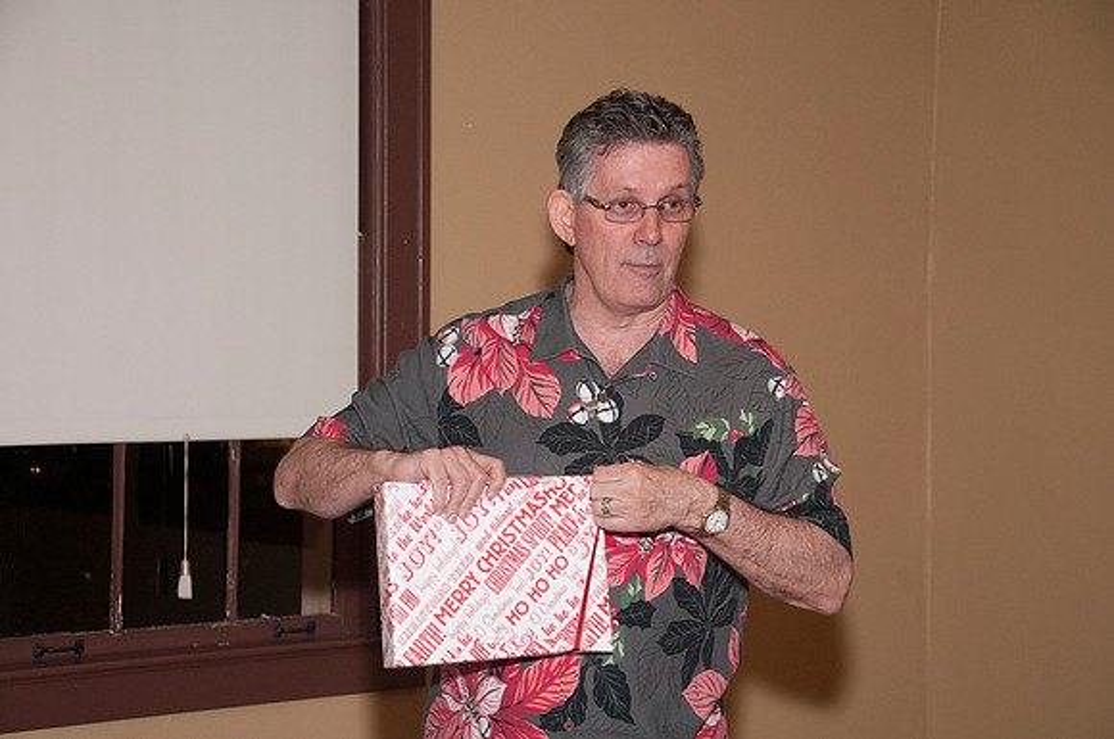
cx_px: 557
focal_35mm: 87
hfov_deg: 23.4
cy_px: 370
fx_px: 2688
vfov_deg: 15.7
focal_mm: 58
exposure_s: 1/80
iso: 800
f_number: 5.6
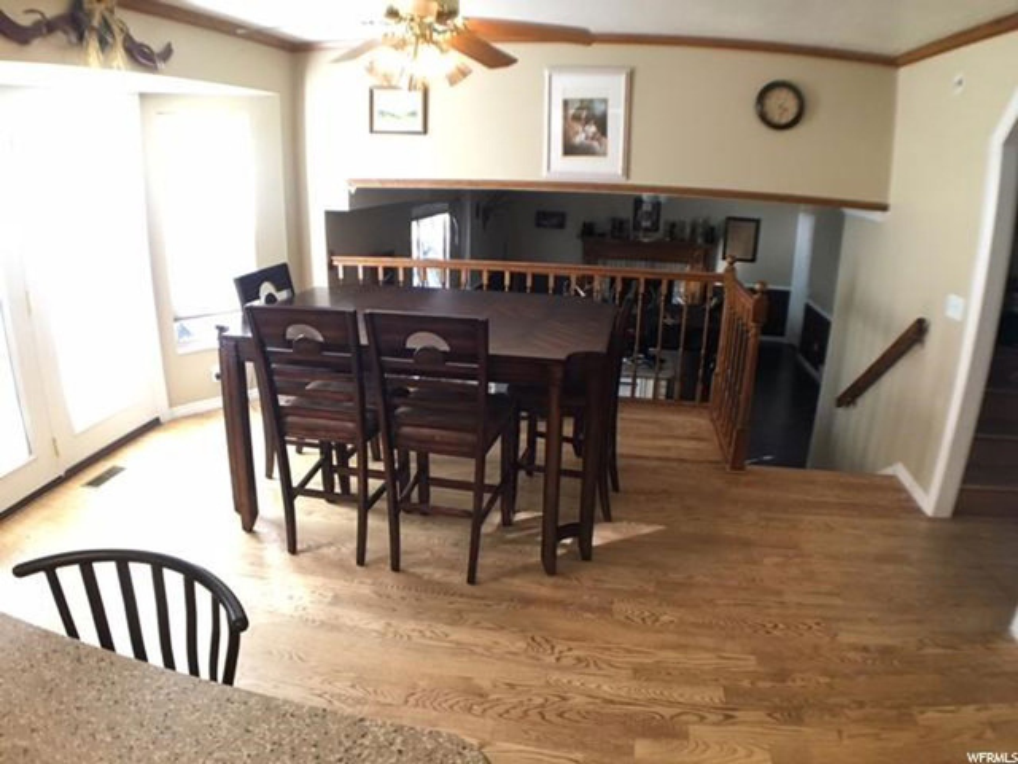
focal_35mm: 29
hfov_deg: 61.7
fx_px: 853
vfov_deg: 48.2
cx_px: 509
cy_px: 382
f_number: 2.2
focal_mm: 4.15
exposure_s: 1/30
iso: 125
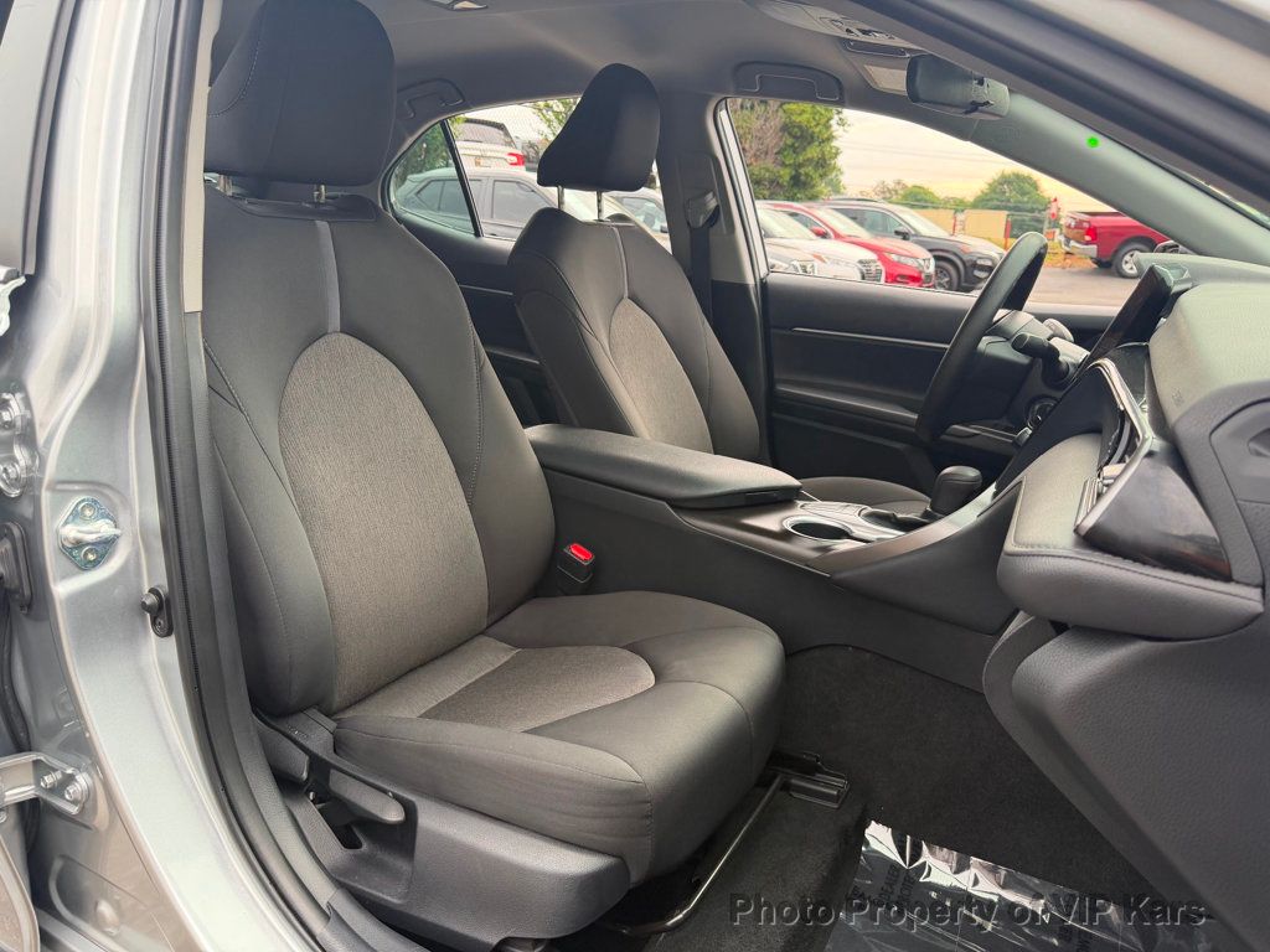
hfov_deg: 71.6
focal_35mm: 24
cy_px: 476
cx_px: 635
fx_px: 881
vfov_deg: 56.8
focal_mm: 6.76
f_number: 1.78
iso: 125
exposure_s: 1/212
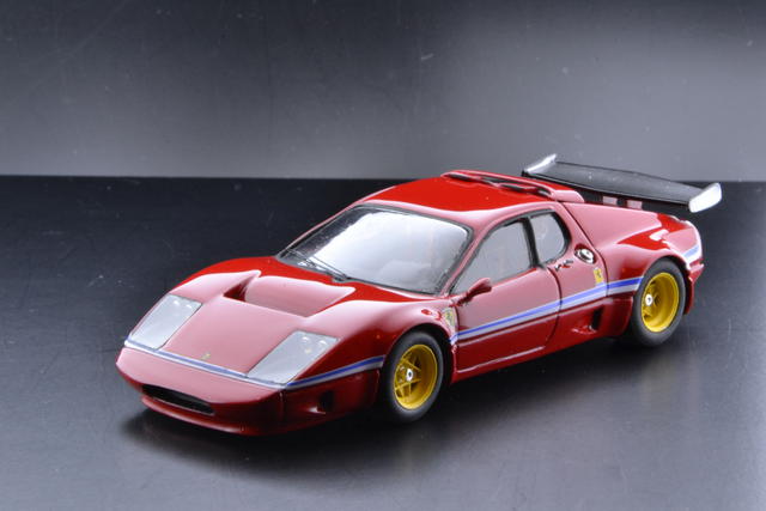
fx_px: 3352
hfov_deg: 13.0
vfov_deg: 8.7
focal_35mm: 158
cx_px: 383
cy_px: 256
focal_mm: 105
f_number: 36
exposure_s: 1/2.5
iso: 400
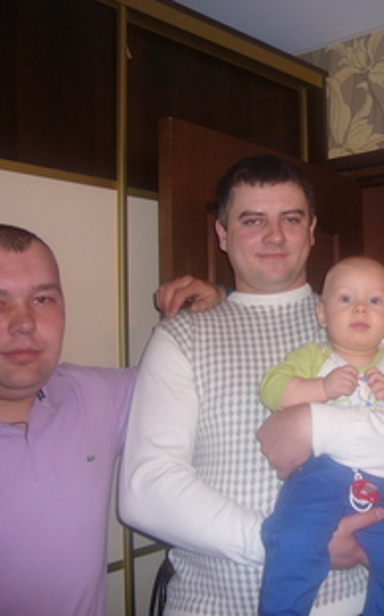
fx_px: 721
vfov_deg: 46.2
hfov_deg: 28.9
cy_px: 315
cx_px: 327
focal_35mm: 43
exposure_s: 1/30
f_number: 2.8
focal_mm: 4.6
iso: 100
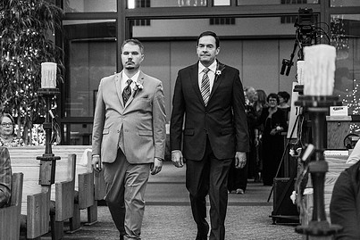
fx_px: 1050
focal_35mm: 105
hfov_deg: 19.4
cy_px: 151
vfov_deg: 13.0
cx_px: 127
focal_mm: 70
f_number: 2.8
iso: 2000
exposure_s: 1/200
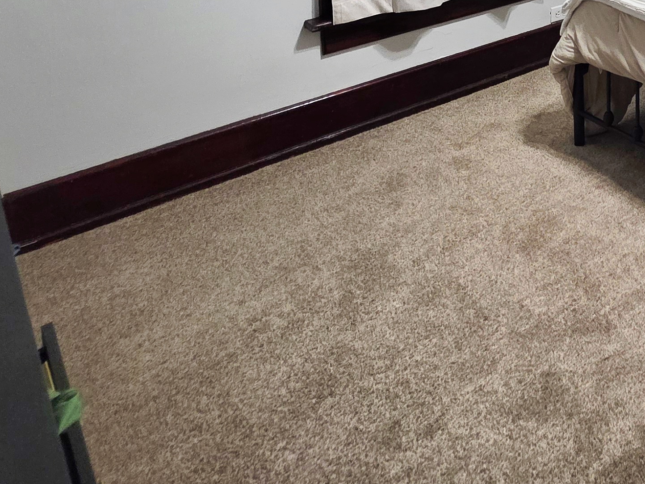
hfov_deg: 42.1
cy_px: -143
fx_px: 671
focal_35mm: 36
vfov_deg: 31.0
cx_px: 687
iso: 250
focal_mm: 2.2
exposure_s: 1/60.2
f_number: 1.9
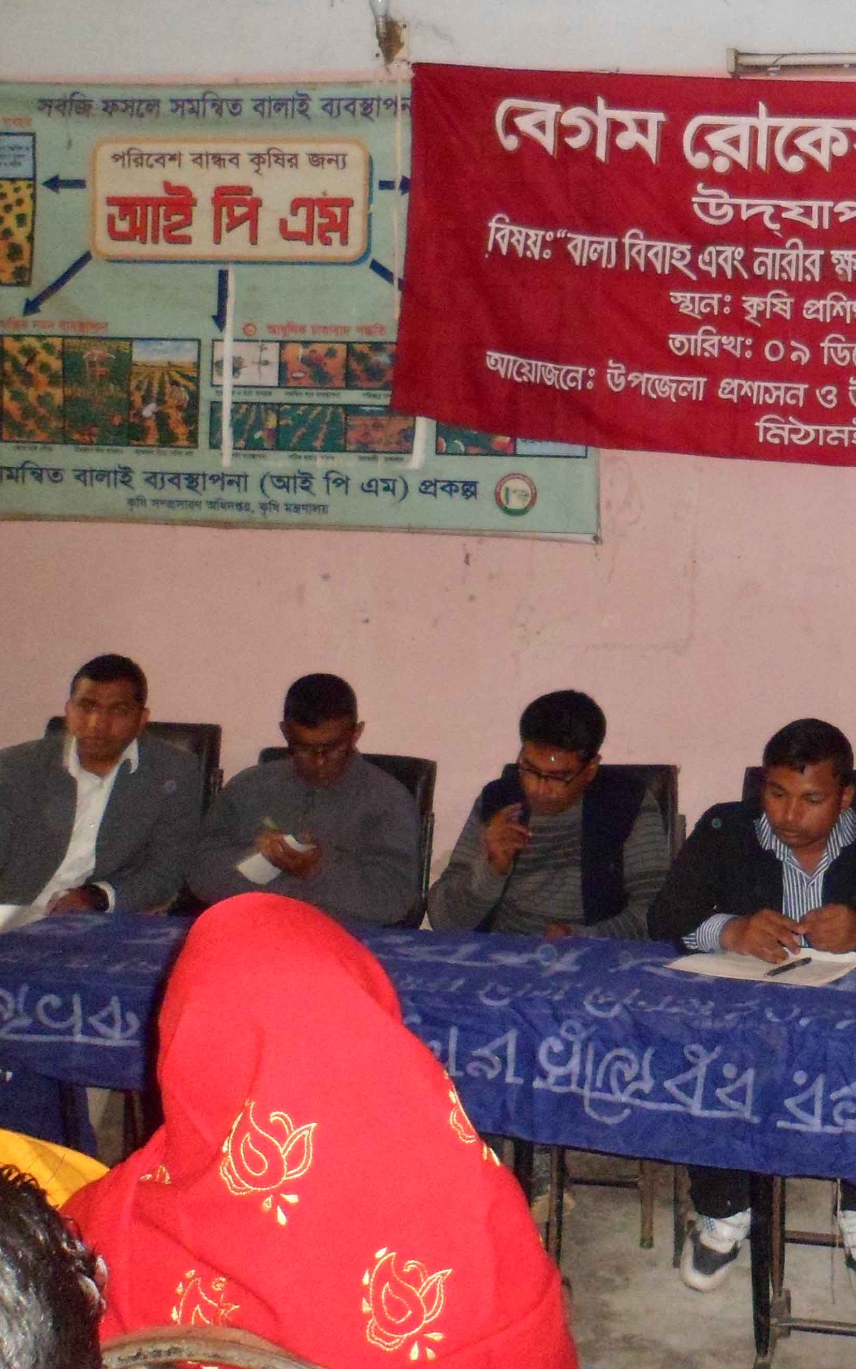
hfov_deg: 27.6
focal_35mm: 45
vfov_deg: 44.2
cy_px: 586
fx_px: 1679
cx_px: 763
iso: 480
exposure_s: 1/45
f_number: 3.3
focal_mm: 4.9
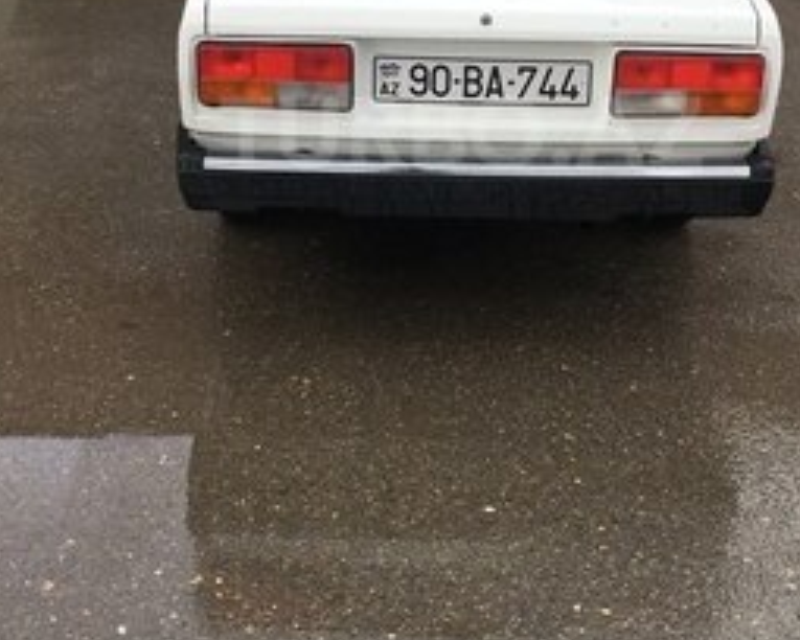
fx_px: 1302
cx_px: 461
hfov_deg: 34.1
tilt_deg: -16.6
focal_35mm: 55
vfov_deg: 27.1
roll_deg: -1.0
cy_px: 132
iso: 25
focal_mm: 4.15
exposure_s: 1/513
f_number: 2.2
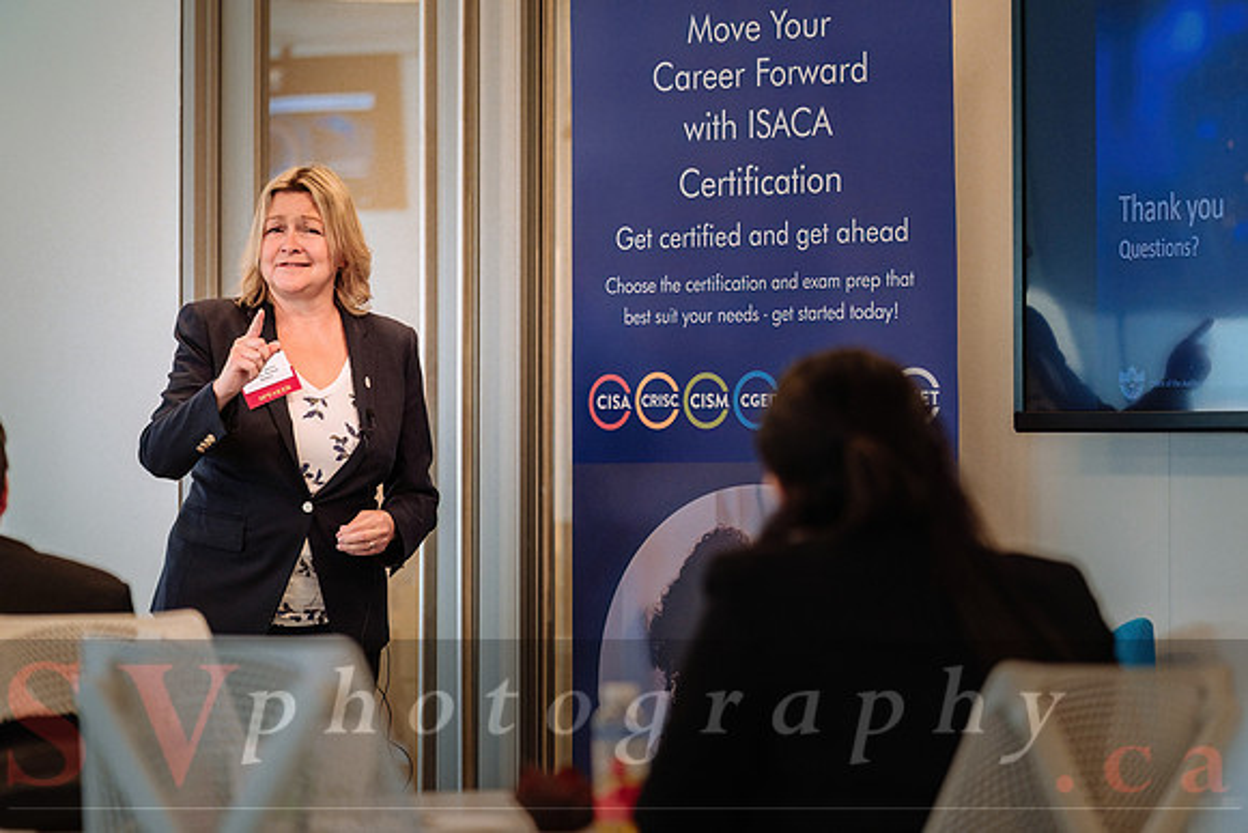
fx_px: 7787
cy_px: 399
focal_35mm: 225
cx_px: 598
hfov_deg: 9.2
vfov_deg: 6.1
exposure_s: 1/250
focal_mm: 140
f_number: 2.8
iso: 1250
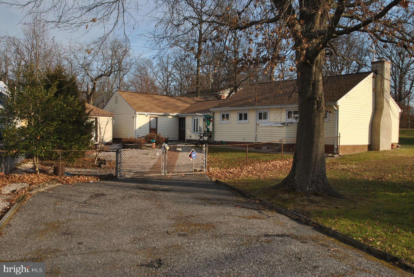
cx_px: 207
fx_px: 414
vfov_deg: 37.0
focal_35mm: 36
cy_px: 138
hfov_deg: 53.1
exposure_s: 1/200
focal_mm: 24
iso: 100
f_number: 8
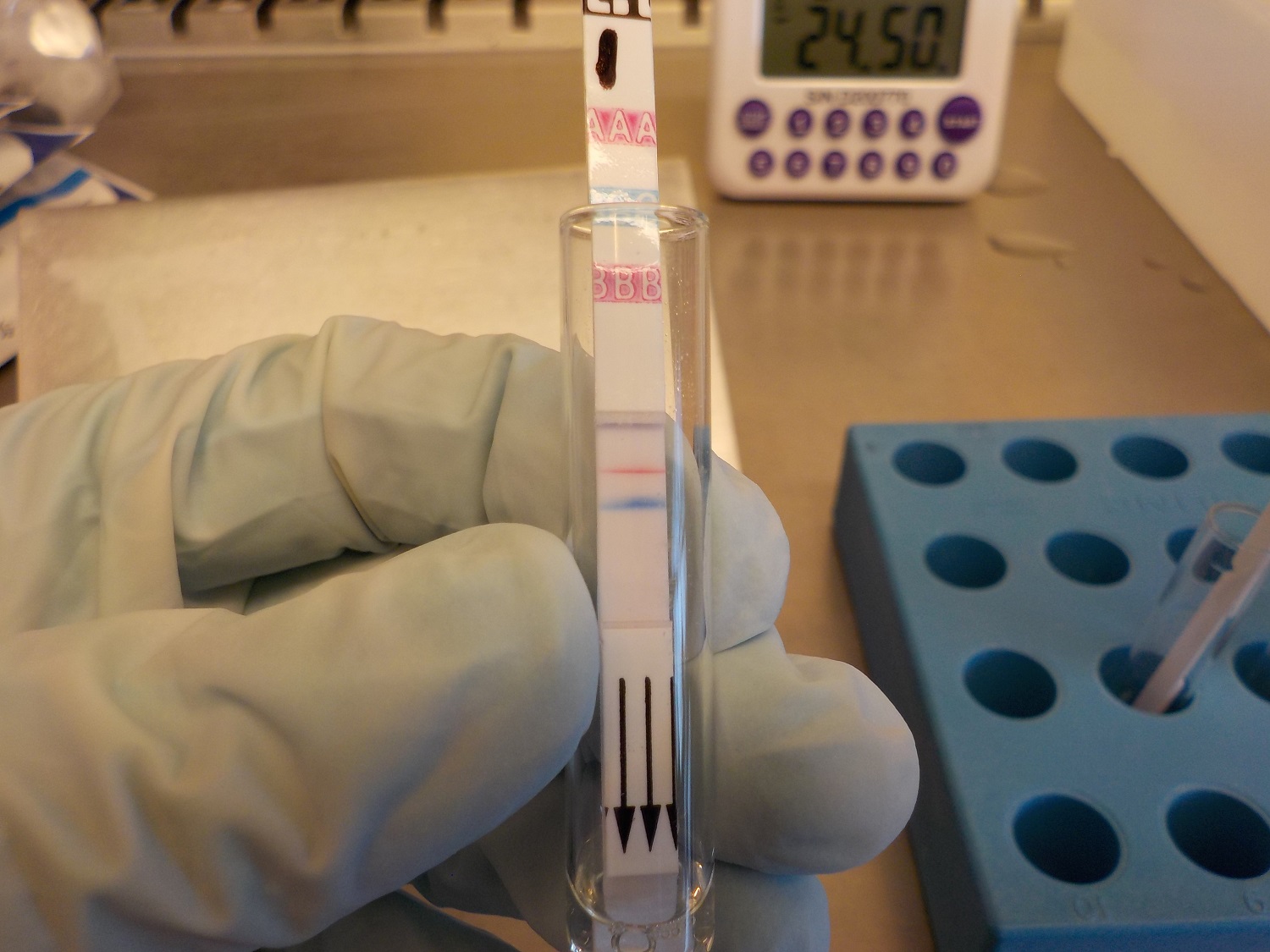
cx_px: 635
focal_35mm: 30
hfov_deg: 60.0
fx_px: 1101
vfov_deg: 46.8
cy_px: 476
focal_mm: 4.1
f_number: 3.3
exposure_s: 1/80
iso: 125
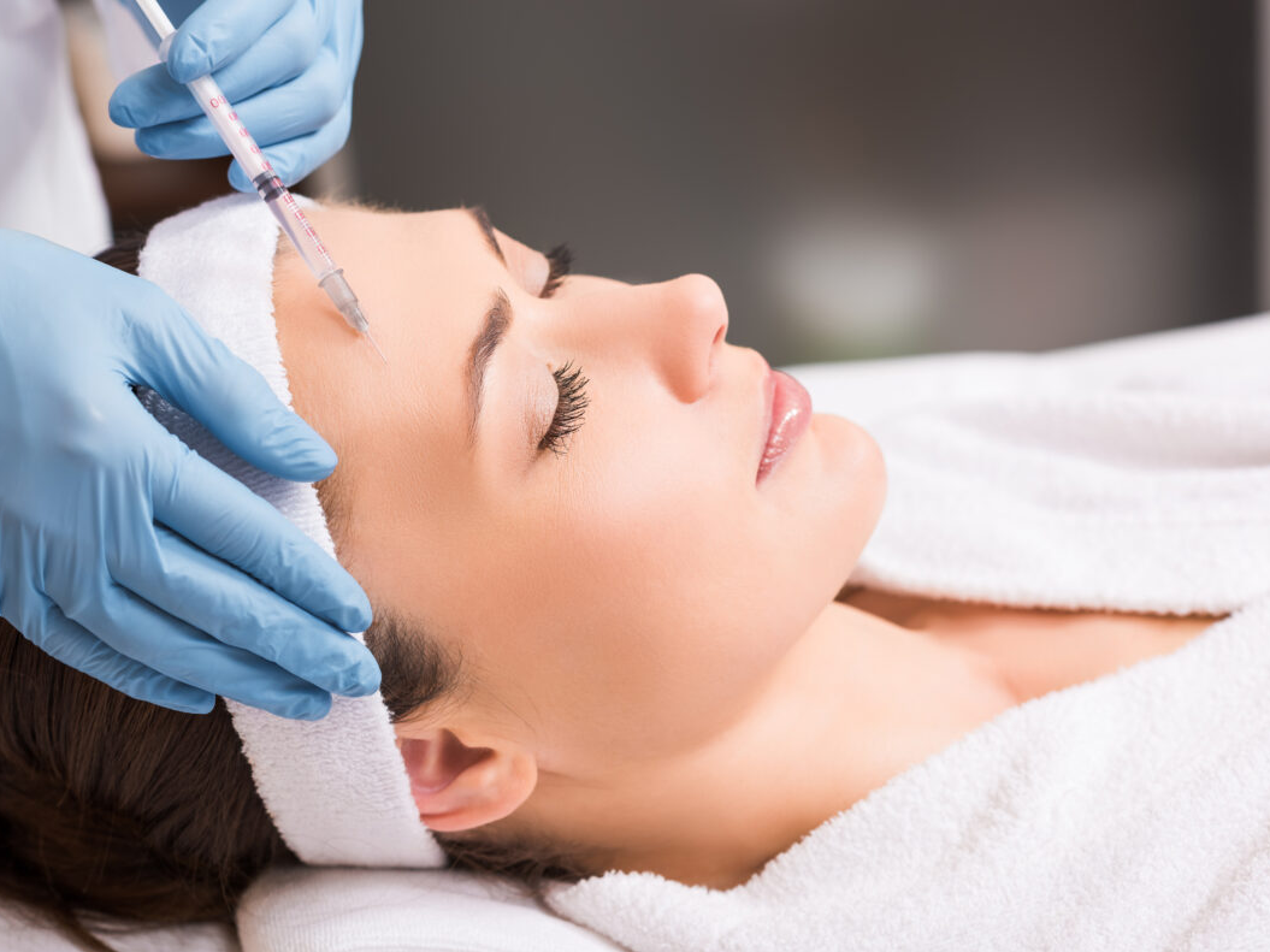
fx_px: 3412
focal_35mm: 93
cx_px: 603
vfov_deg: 15.9
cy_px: 472
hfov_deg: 21.1
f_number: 4.5
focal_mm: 85
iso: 80
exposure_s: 1/160
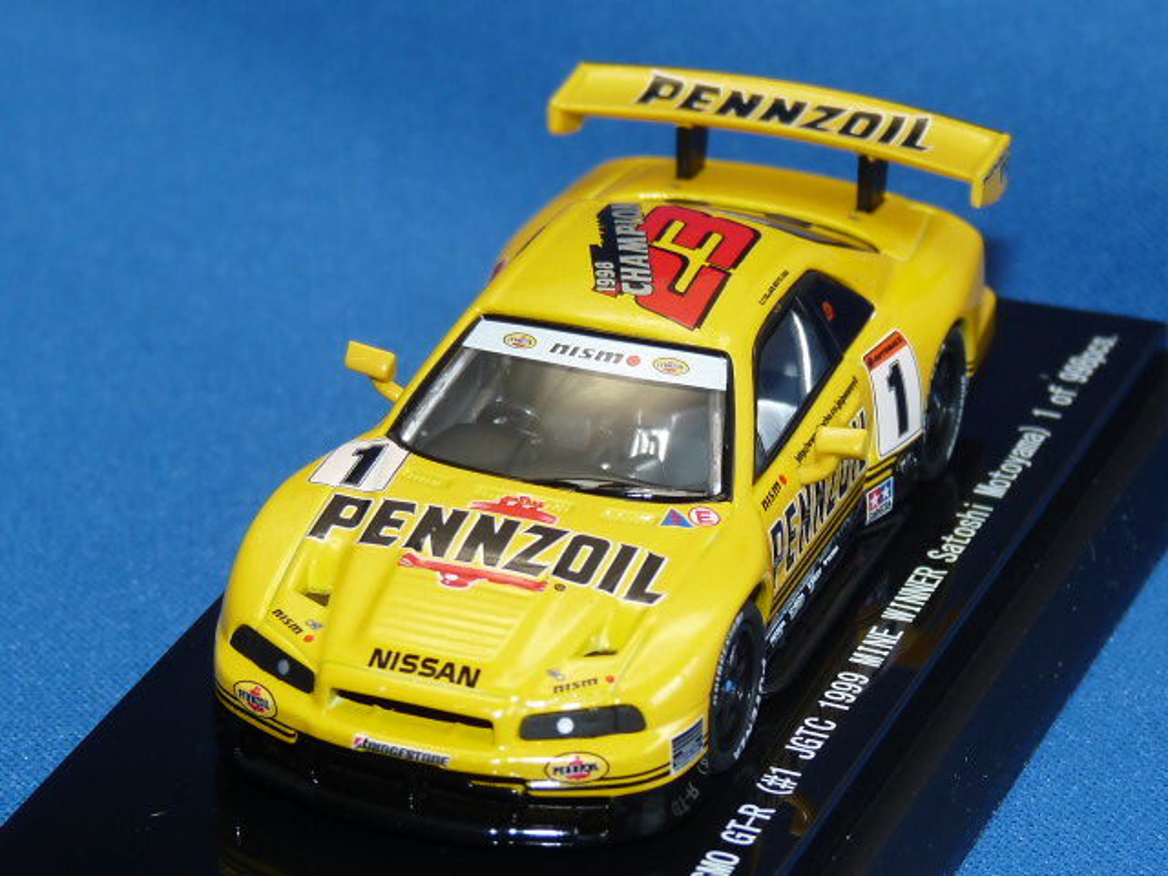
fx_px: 5601
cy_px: 438
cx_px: 584
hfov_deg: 11.9
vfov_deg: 8.9
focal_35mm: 166
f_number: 3.4
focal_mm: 16.7
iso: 100
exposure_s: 1/40
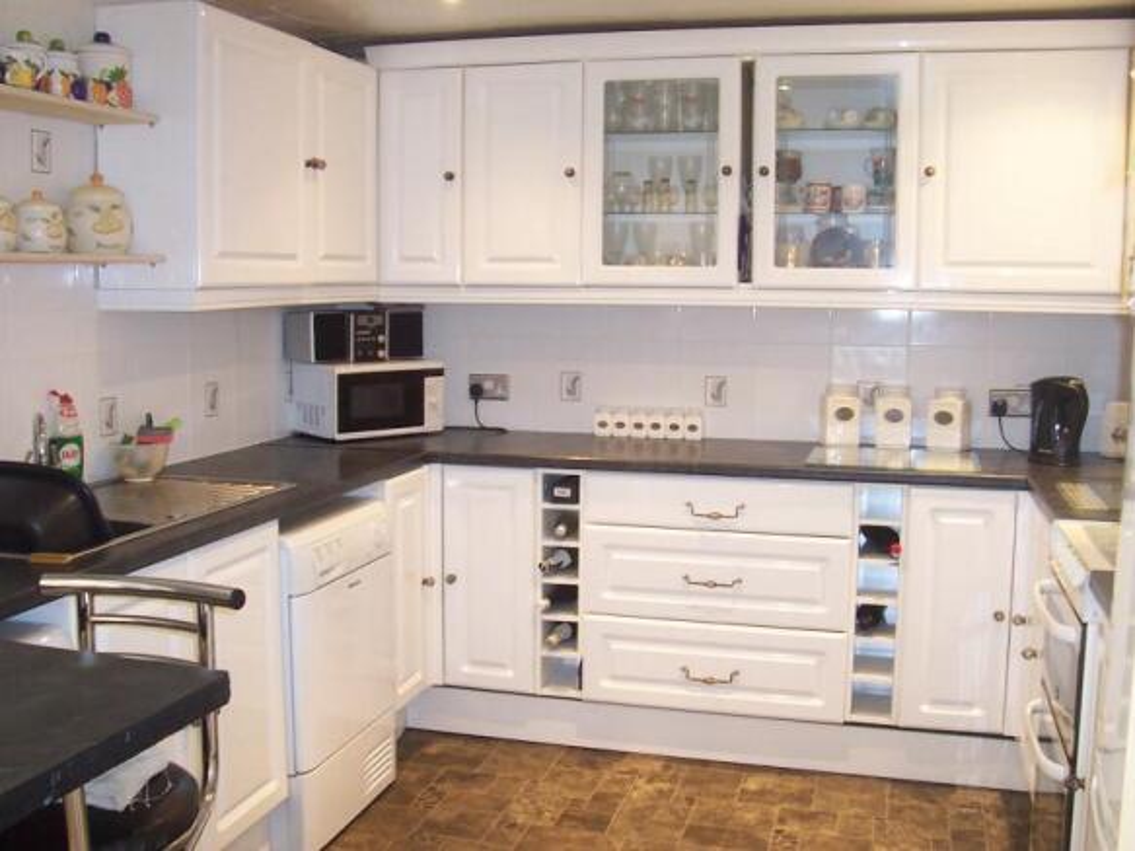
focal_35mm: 37
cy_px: 426
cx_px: 568
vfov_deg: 38.7
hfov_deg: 50.1
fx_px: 1213
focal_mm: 5.6
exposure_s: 1/8
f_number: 2.8
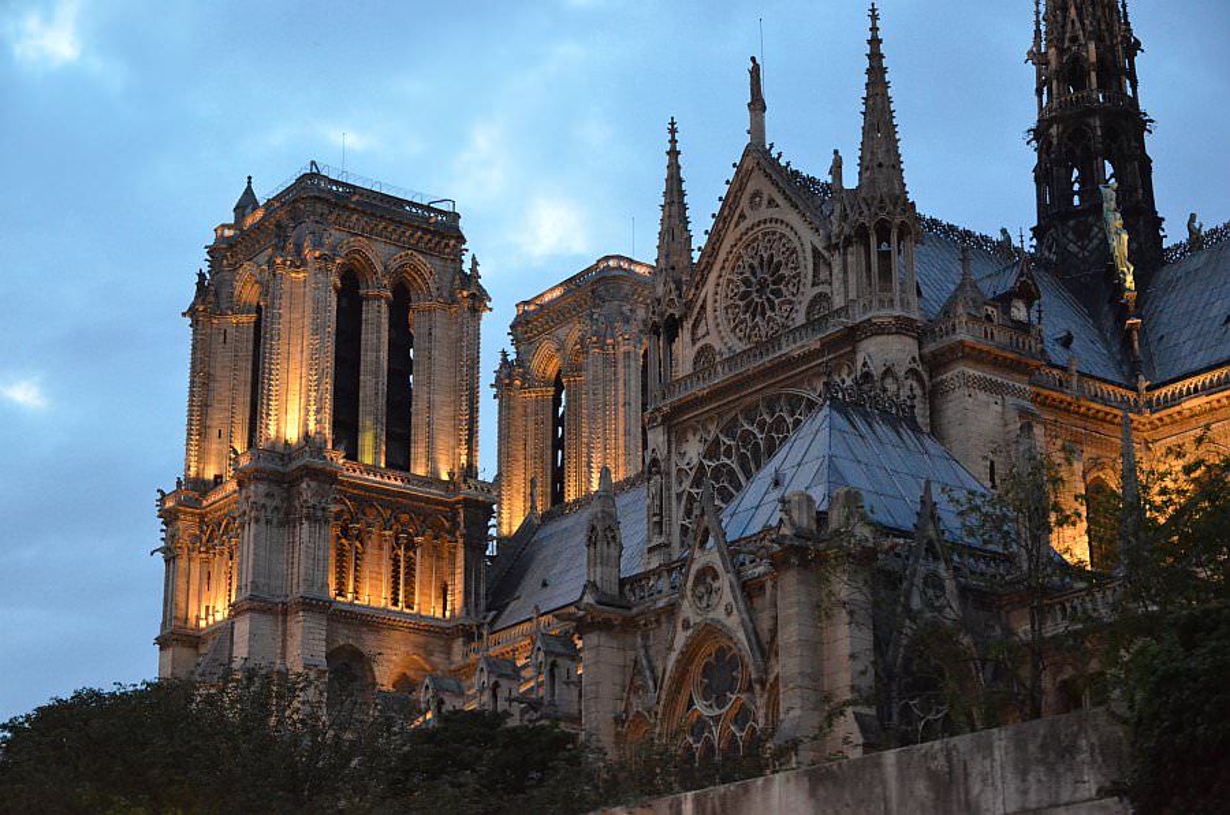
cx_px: 615
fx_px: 2352
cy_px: 408
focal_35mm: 69
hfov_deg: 29.3
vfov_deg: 19.6
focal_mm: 46
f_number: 5
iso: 6400
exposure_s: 1/50
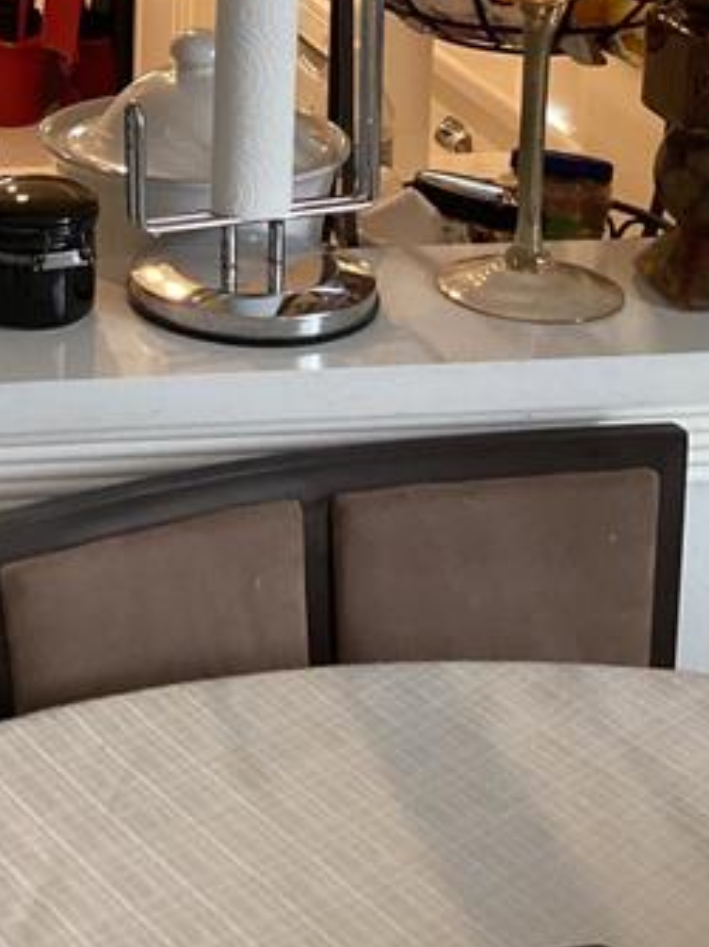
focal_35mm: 71
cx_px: -11
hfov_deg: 20.0
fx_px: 1940
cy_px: -88
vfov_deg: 25.5
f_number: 2.4
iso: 320
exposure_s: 1/60
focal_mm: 3.3
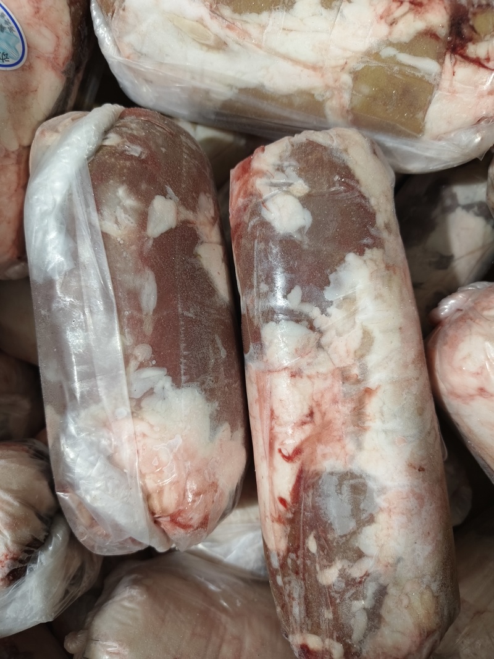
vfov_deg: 73.9
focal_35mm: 23
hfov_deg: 58.9
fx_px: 438
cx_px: 247
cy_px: 330
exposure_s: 1/33.3
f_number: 1.88
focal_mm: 5.6
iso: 1052
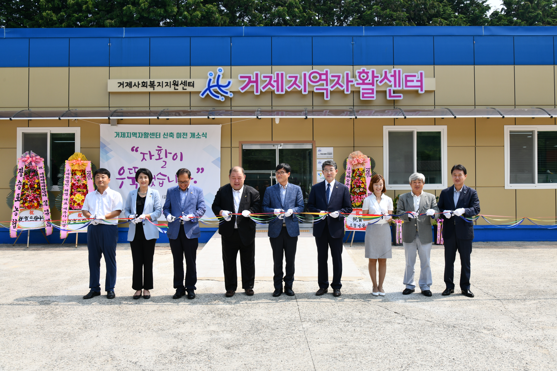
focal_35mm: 34
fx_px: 526
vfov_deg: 38.9
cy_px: 186
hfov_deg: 55.8
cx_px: 278
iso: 200
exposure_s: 1/250
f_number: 10
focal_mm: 34
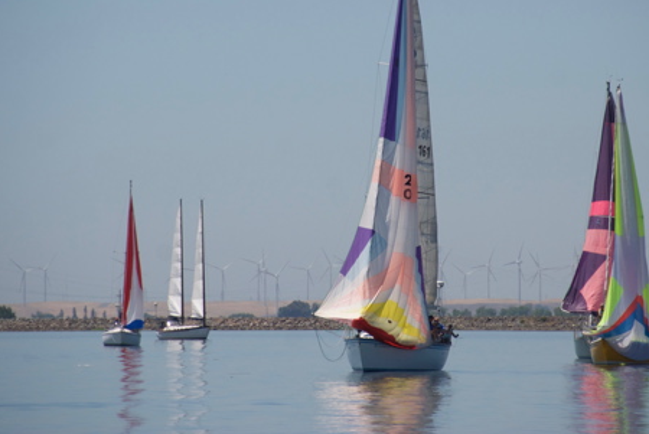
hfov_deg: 5.1
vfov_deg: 3.4
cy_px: 146
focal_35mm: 400
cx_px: 378
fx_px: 7218
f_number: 5.6
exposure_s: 1/1600
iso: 250
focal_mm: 200
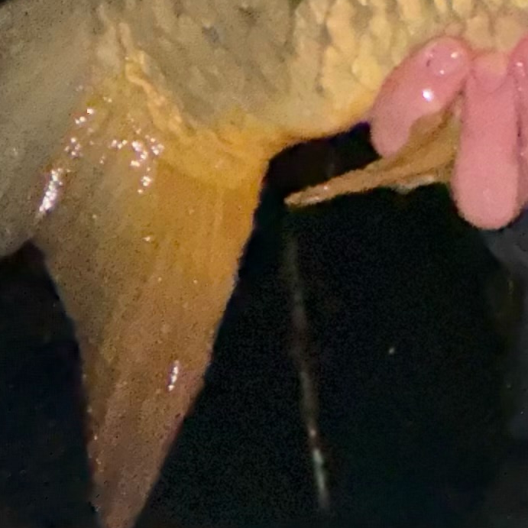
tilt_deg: -6.8
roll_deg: -1.1
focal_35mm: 397
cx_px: 1003
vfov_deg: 4.4
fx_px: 6851
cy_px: 238
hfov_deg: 4.4
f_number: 2.8
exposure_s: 1/34
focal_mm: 9
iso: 1600
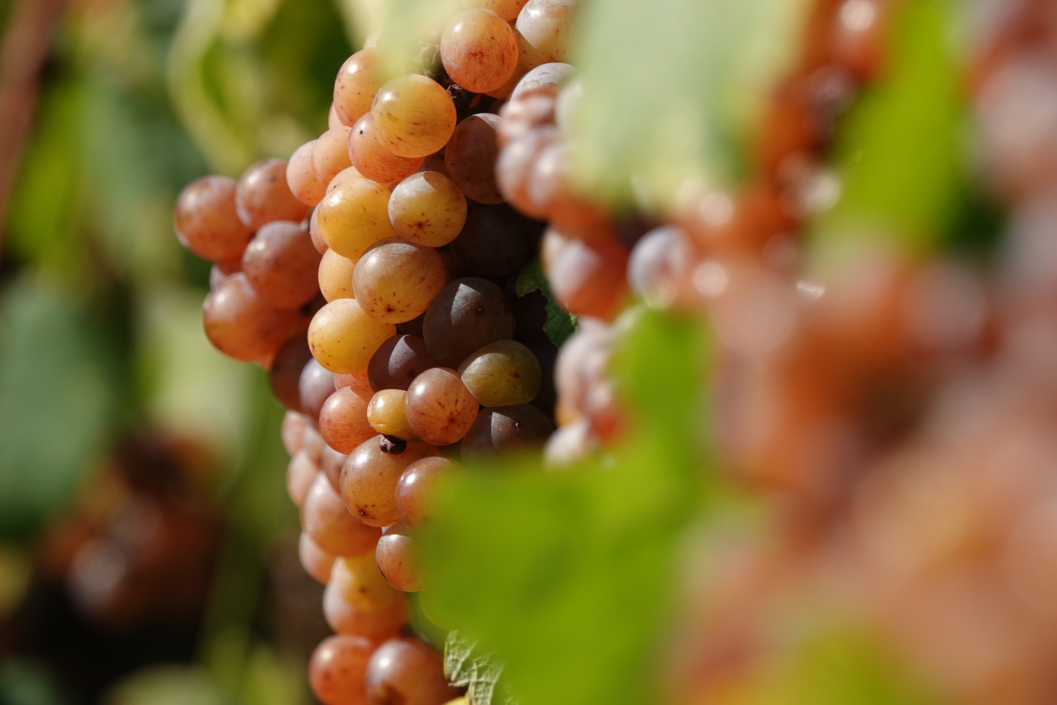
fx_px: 17615
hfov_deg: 3.4
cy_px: 352
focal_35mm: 600
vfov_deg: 2.3
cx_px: 528
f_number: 5.6
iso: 100
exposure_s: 1/320
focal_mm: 220
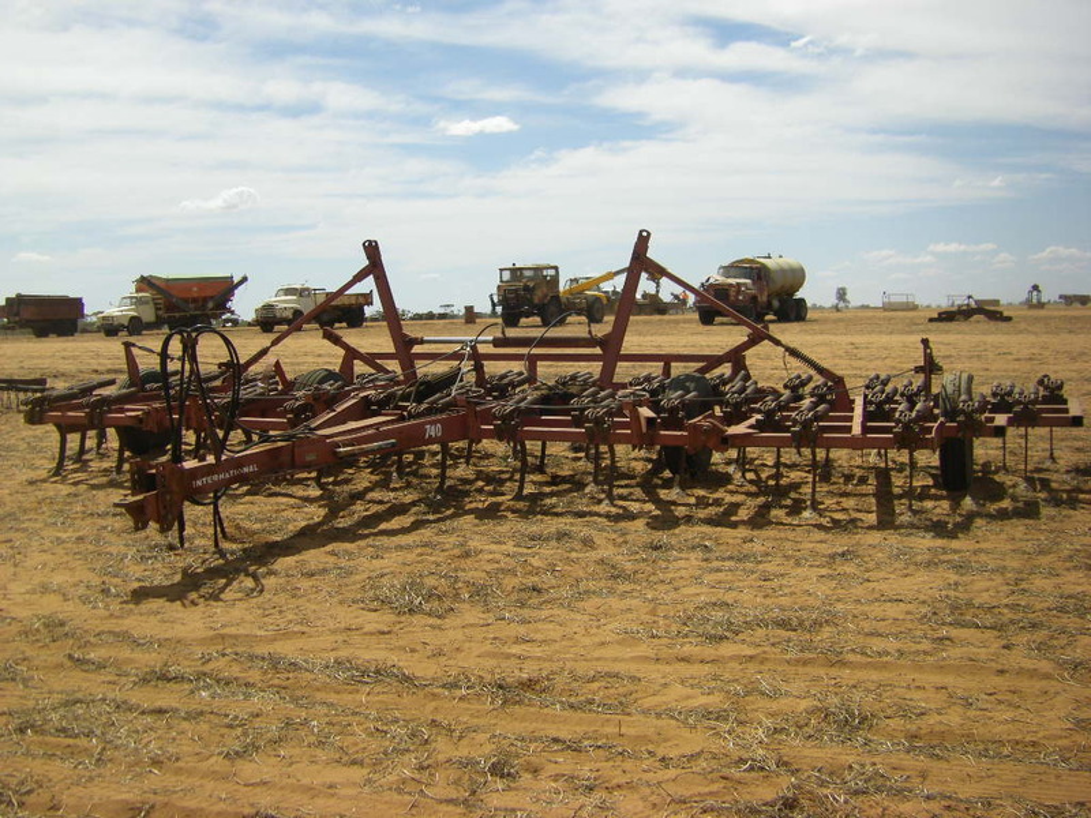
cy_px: 409
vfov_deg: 37.7
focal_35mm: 38
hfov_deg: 49.0
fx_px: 1198
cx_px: 546
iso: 64
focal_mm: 6.3
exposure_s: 1/320
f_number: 7
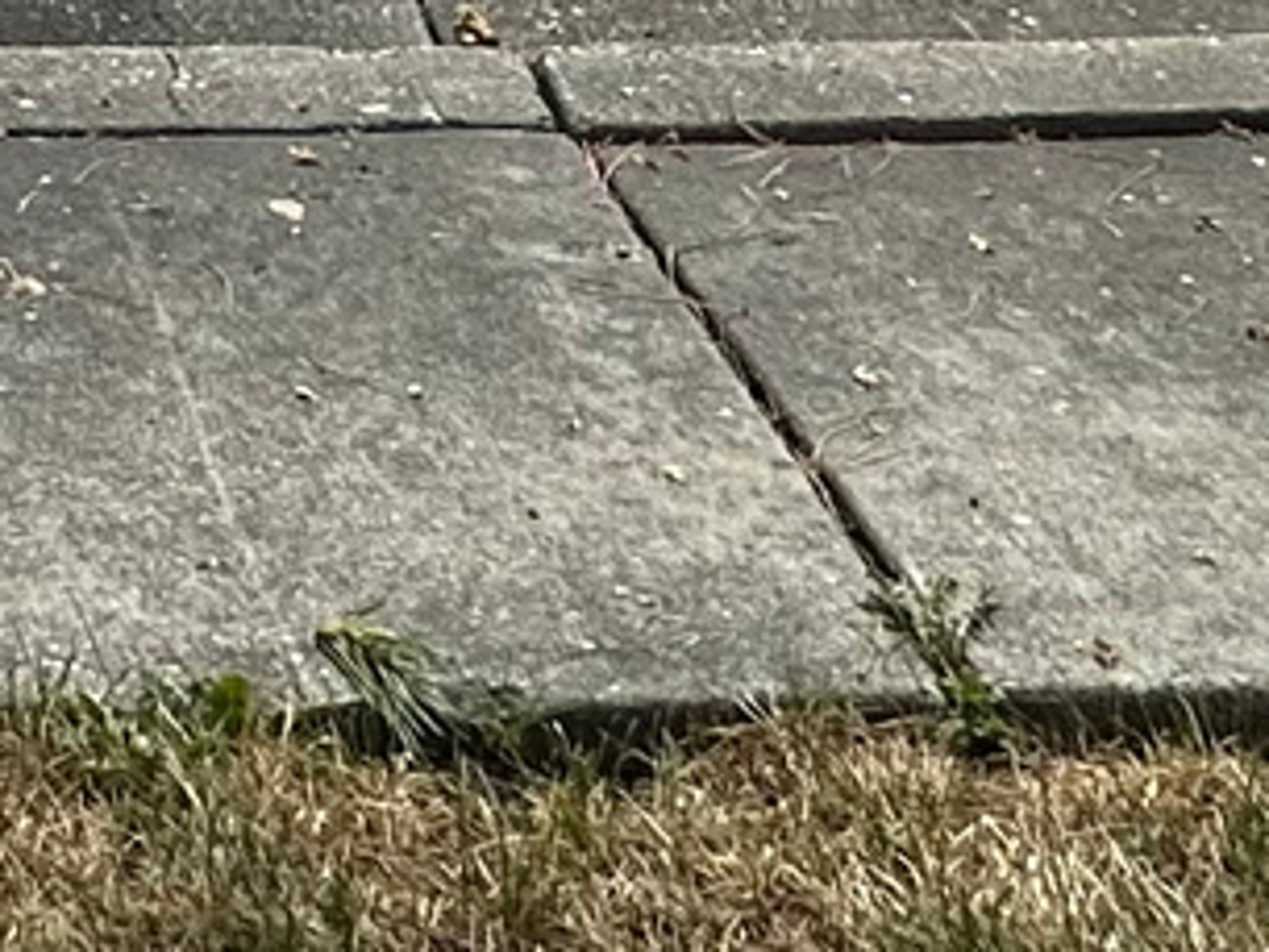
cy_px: -2041
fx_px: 3447
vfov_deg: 10.3
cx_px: -566
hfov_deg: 18.7
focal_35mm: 94
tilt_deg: +10.8
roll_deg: -0.9
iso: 50
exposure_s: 1/3300
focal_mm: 2.22
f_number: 2.2
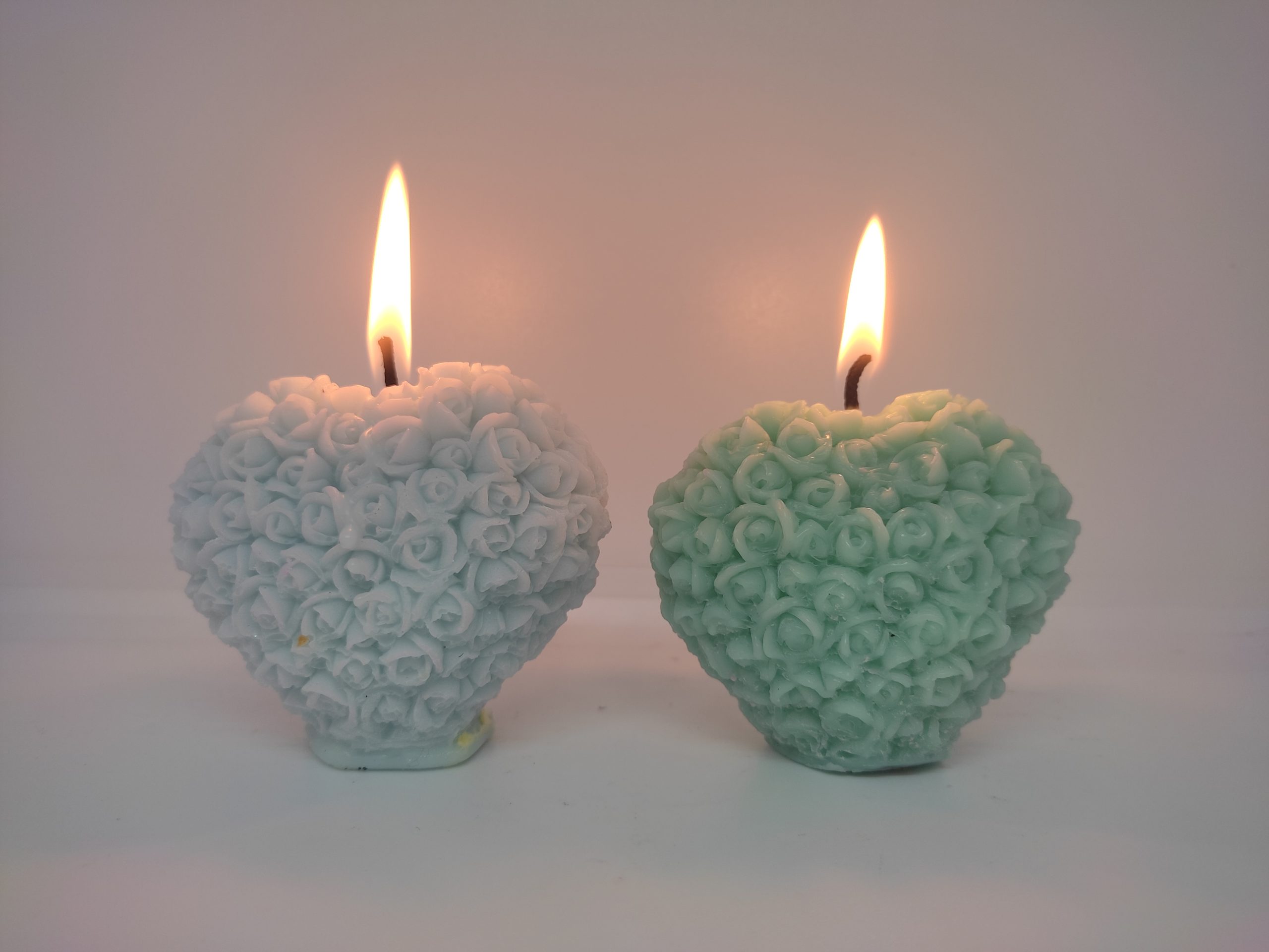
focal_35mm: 26
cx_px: 634
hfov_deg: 67.3
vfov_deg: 53.1
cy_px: 476
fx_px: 953
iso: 128
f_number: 1.79
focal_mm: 4.74
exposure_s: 1/100
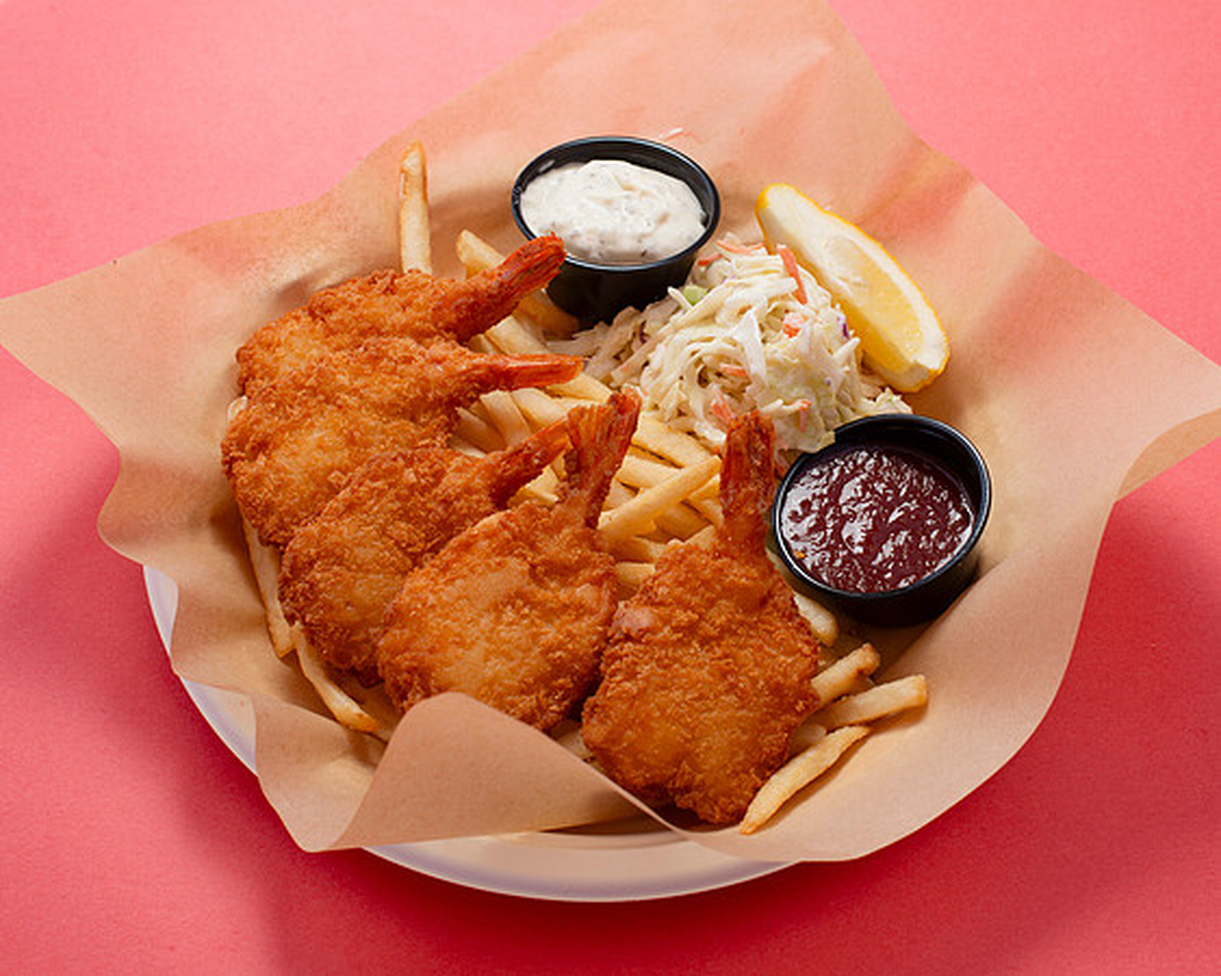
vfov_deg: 20.9
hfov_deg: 25.9
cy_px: 409
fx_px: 2646
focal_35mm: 73
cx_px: 709
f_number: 7.1
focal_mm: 50
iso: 200
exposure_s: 1/200
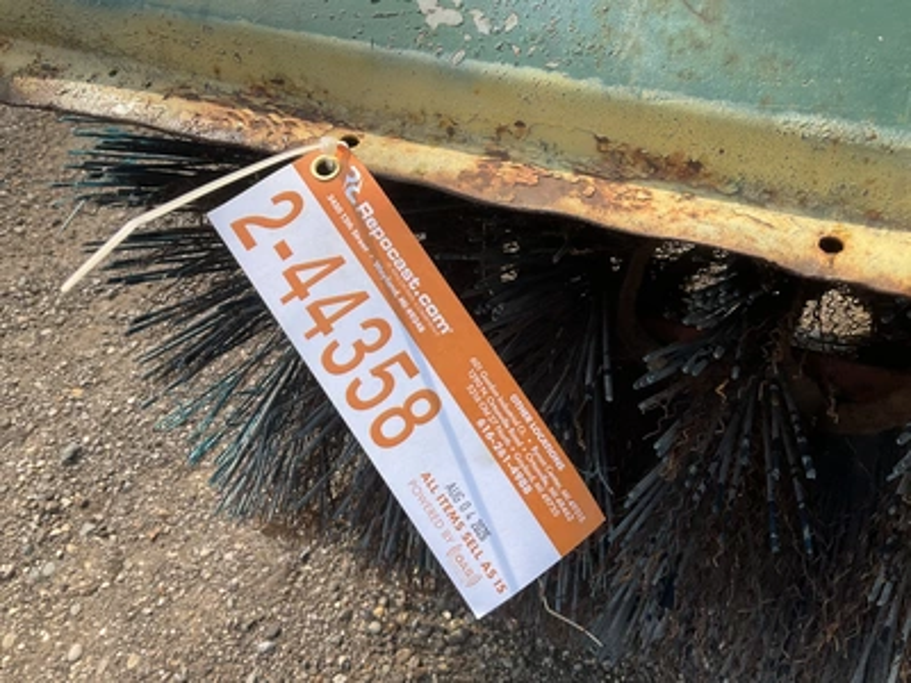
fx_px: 763
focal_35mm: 29
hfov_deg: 61.7
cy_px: 342
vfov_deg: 48.2
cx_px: 456
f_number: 1.8
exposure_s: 1/978
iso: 25
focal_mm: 3
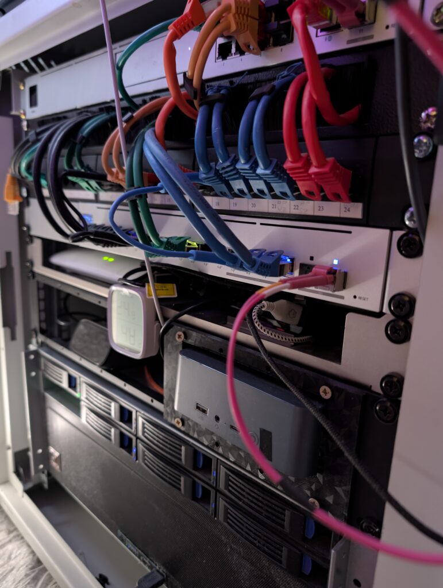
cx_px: 222
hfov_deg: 56.9
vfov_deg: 71.5
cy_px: 294
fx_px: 409
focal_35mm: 24
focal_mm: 6.9
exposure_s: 1/14.4
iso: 466
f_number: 1.68
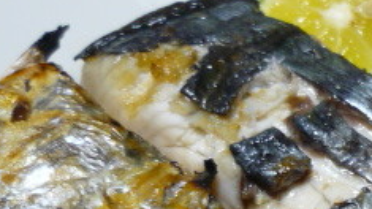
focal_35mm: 98
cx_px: 309
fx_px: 966
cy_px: 245
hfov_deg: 21.5
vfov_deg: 12.1
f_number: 2.8
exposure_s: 1/30
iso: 160
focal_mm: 5.5
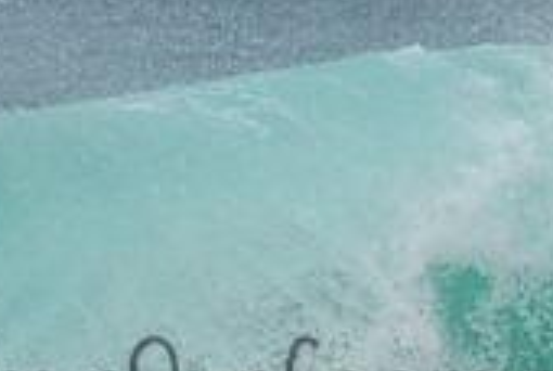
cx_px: 270
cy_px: 360
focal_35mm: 2723
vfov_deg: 0.5
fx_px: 41901
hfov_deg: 0.8
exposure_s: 1/2000
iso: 720
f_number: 11
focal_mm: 800
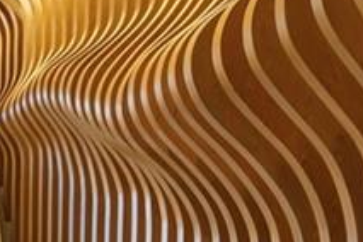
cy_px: 337
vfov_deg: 11.1
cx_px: -378
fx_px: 1210
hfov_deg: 14.1
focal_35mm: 120
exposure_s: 1/60
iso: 100
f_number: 7.1
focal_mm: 16
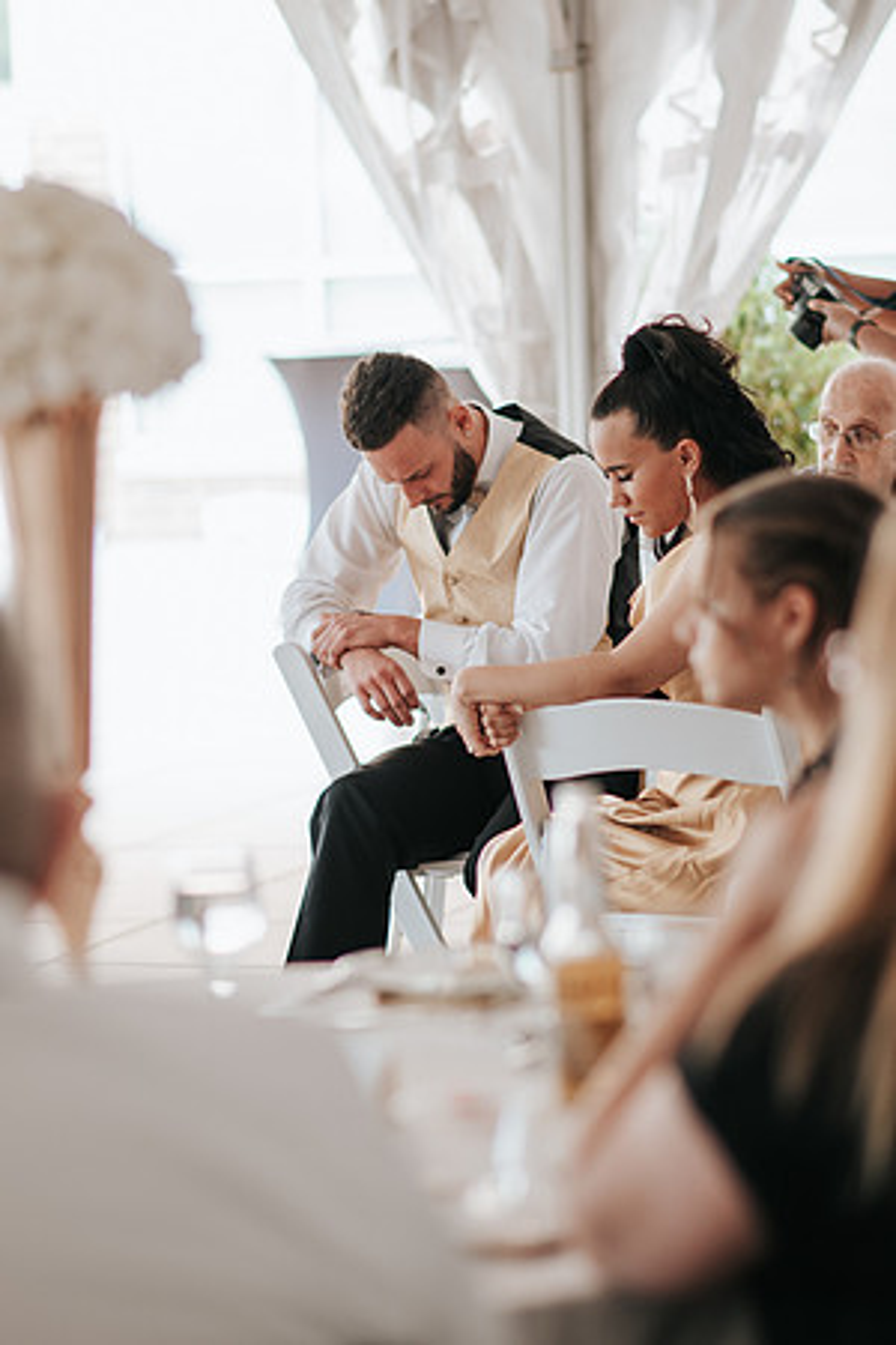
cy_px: 672
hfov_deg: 10.8
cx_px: 448
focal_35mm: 128
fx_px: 4760
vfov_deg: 16.1
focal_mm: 85
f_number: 2.2
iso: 200
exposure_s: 1/200
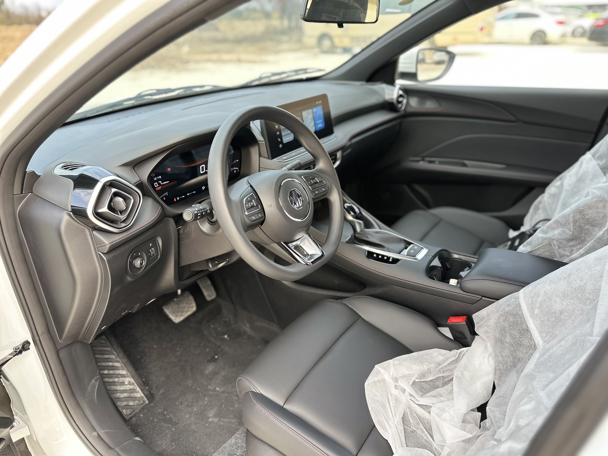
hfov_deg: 71.6
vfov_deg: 56.8
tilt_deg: -24.4
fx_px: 422
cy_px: 228
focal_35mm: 24
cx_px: 304
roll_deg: +2.4
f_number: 1.78
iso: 100
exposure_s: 1/171
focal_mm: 6.86
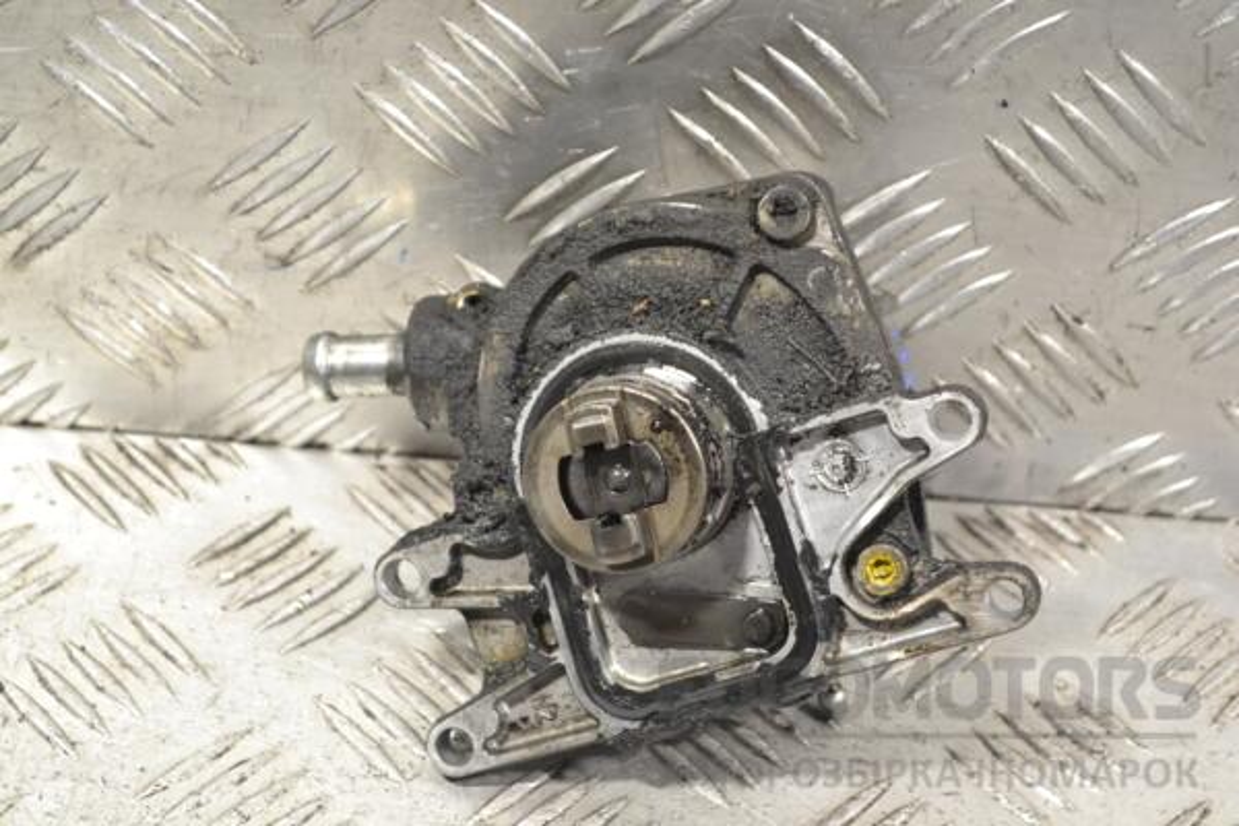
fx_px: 2839
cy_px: 413
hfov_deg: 24.6
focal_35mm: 82
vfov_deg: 16.6
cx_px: 620
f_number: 6.3
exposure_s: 1/160
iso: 3200
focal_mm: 55
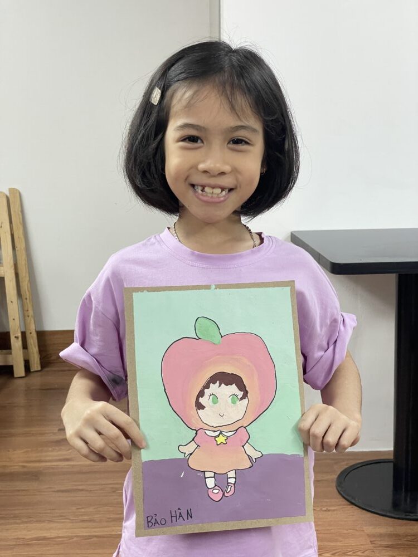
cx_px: 209
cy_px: 278
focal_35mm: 52
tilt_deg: -9.8
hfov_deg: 28.0
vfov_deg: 36.8
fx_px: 837
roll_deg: +0.1
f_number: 2
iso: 125
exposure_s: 1/100
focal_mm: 6
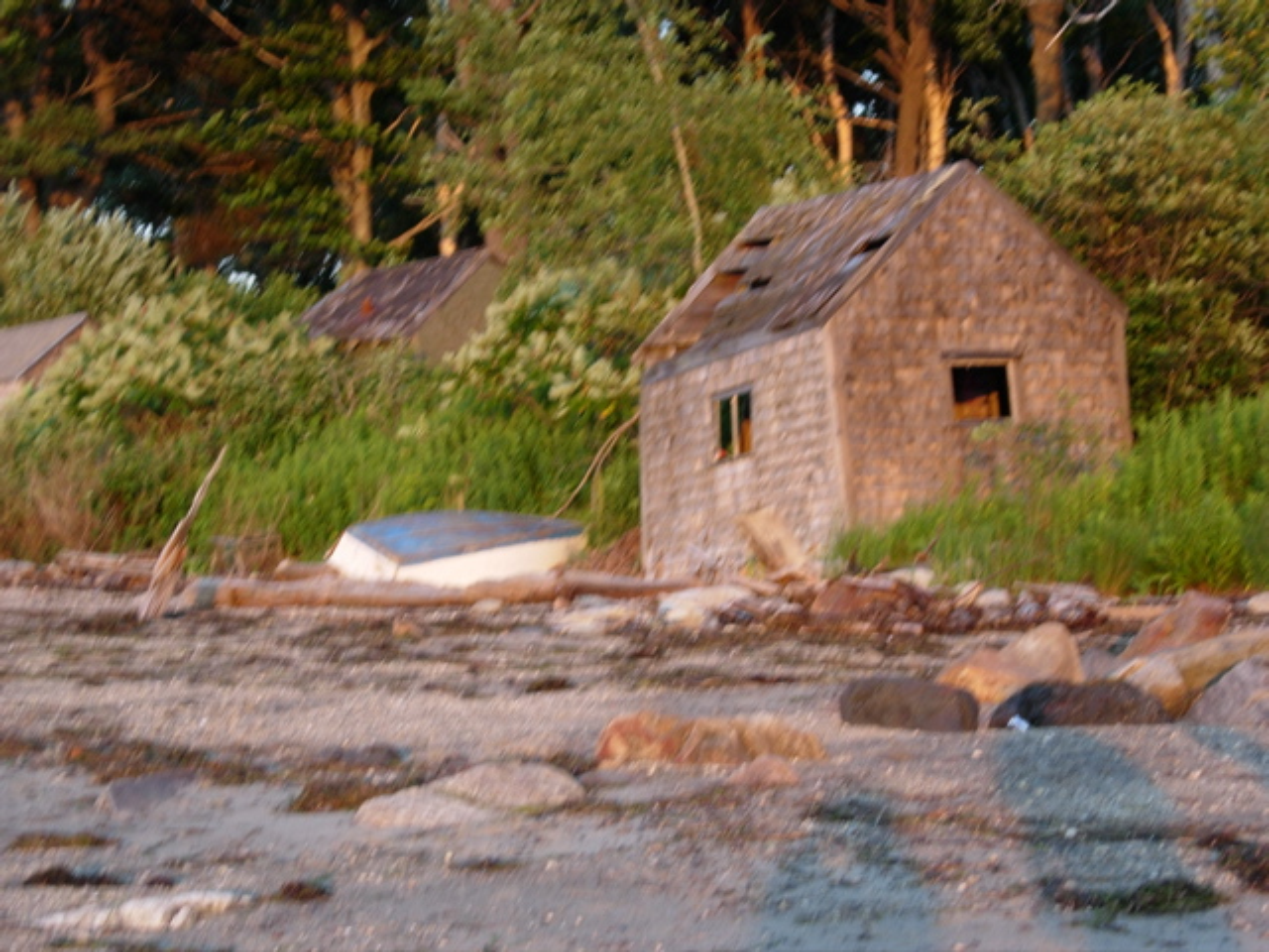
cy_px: 476
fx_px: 3776
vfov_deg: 14.4
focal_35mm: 103
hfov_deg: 19.1
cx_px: 634
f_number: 4.6
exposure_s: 1/47.9
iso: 64
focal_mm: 21.3
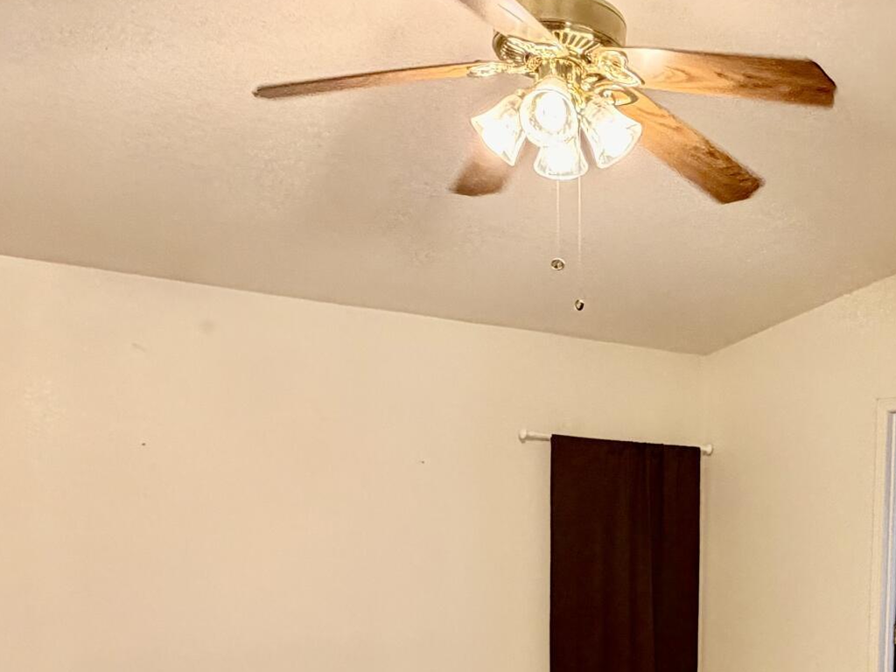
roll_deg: +0.1
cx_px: 651
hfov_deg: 44.5
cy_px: 679
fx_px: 1061
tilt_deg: -8.6
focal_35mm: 41
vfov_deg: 32.2
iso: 400
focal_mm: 2.22
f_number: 2.2
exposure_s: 1/60
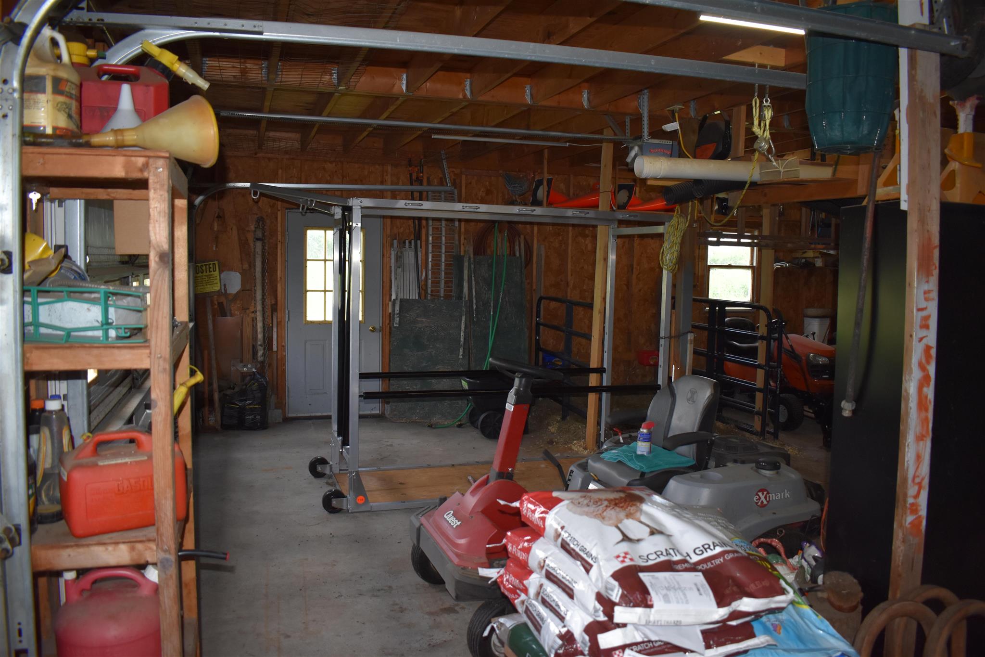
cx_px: 492
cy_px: 328
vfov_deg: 47.9
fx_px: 739
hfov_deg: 67.4
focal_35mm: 27
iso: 800
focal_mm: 18
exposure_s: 1/160
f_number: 3.5
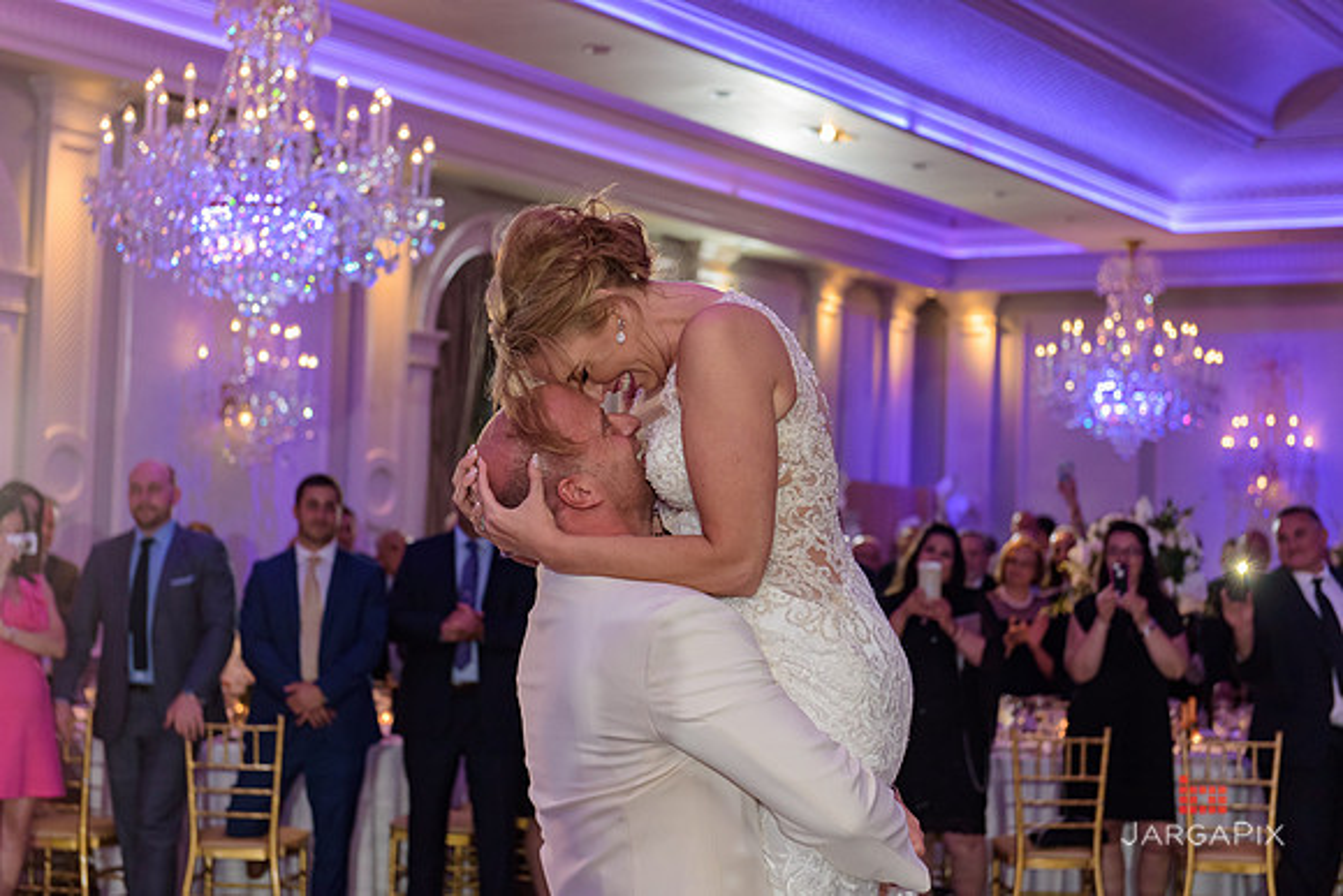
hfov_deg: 32.4
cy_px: 448
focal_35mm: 62
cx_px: 672
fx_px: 2313
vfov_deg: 21.9
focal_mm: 62
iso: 1600
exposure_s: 1/125
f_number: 3.2
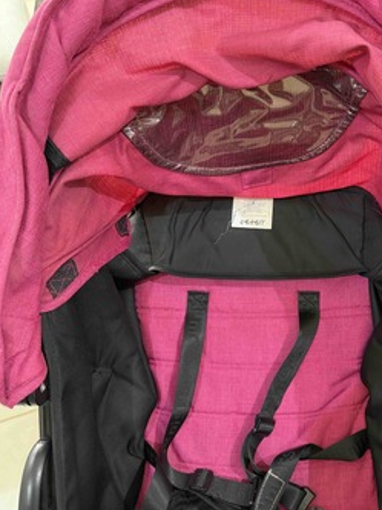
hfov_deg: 42.5
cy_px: 239
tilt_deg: -44.9
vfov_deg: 55.3
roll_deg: +1.9
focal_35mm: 33
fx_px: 486
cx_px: 245
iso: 640
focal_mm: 6.76
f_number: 1.78
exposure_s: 1/40
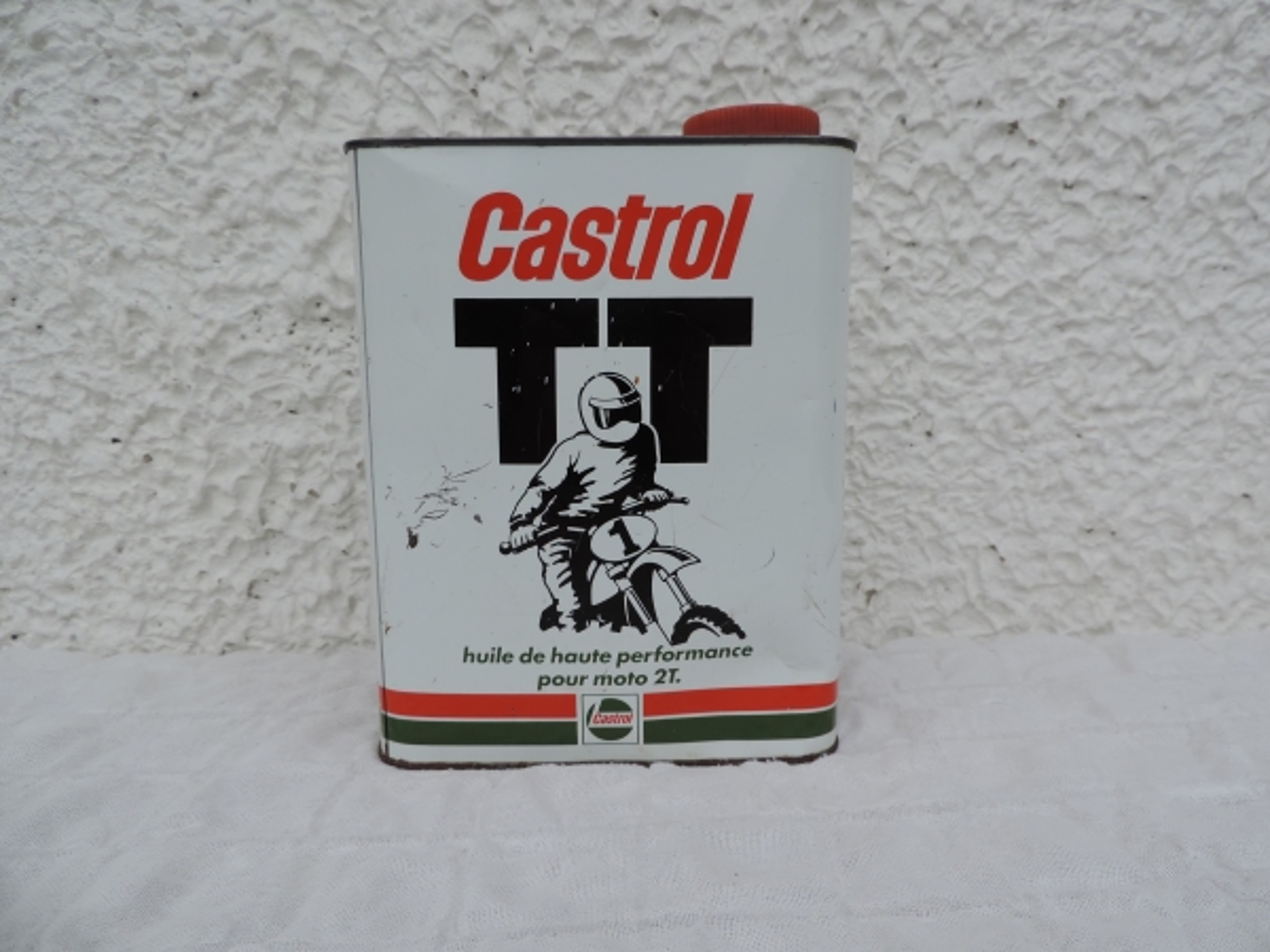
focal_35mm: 24
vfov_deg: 56.8
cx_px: 635
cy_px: 476
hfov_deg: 71.6
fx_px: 881
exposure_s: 1/500
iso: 80
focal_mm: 4.3
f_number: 3
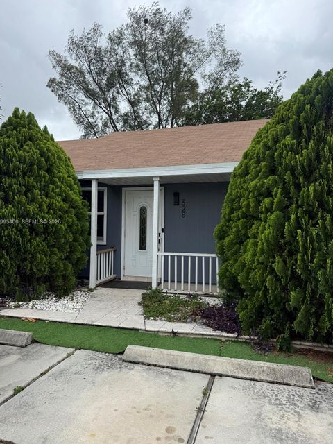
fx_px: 321
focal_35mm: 25
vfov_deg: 69.4
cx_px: 163
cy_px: 222
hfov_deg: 54.9
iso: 100
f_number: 1.78
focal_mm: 6.76
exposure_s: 1/2611
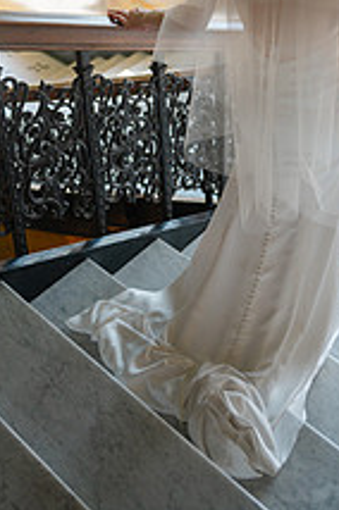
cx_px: 140
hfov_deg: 22.9
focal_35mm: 59
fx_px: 836
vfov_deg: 31.1
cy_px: -17
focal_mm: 28
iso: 200
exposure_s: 1/160
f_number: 2.8
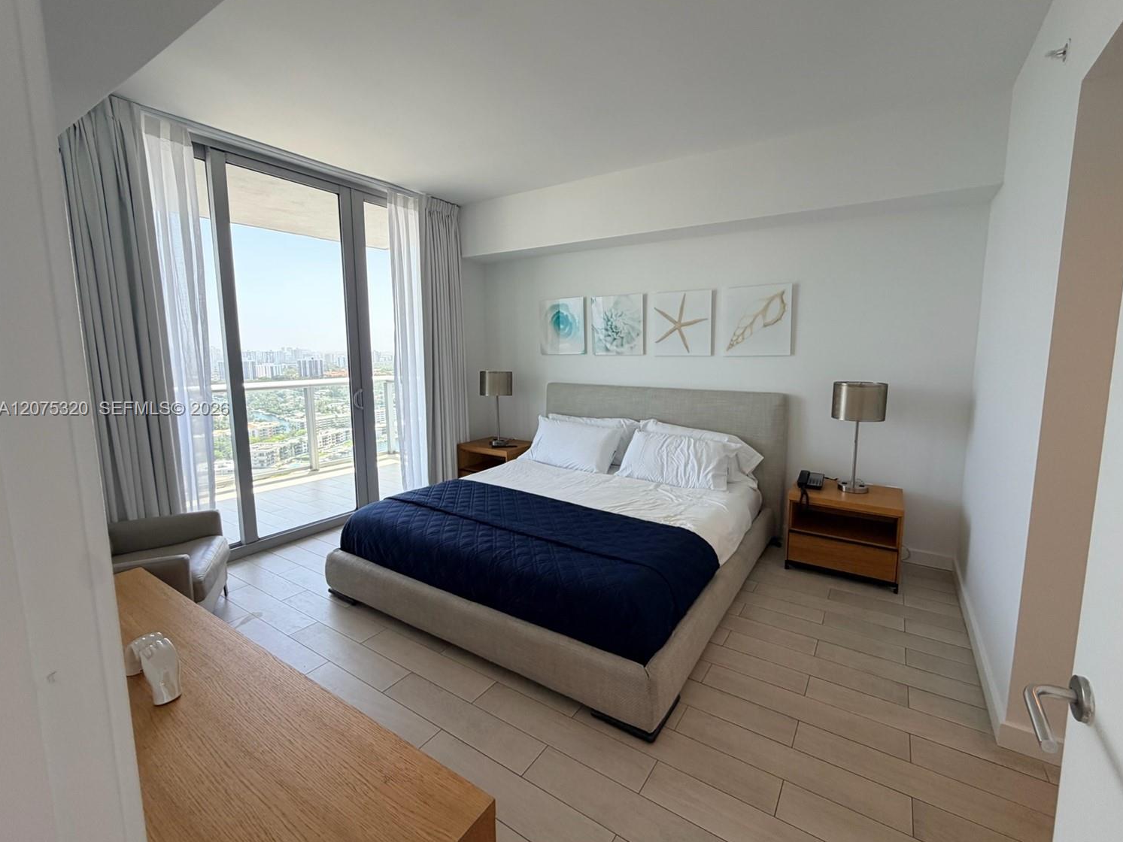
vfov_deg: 81.7
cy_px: 410
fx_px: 487
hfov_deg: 98.0
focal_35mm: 15
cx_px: 596
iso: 80
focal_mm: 2.22
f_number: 2.2
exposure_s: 1/121
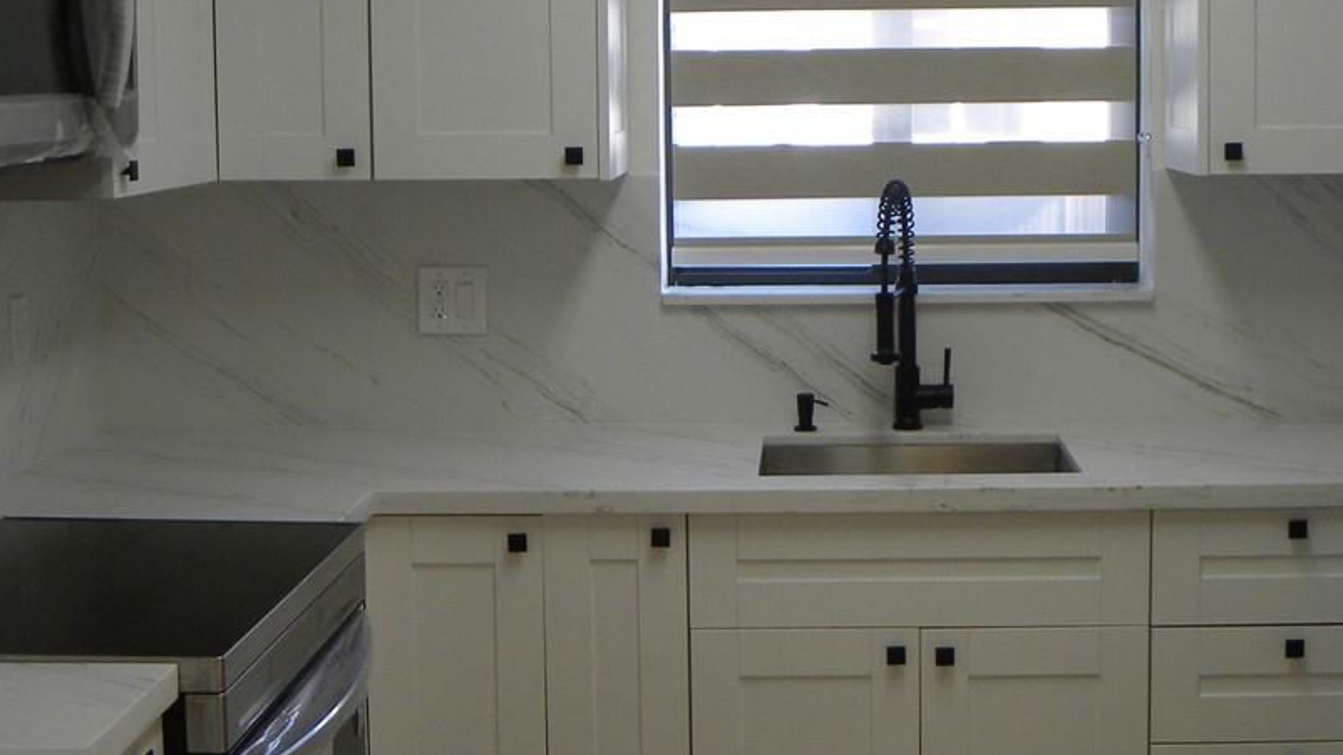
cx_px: 797
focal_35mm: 63
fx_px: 2243
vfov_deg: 19.1
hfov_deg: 33.2
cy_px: 278
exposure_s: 1/81.5
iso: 121
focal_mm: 5.2
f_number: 2.8
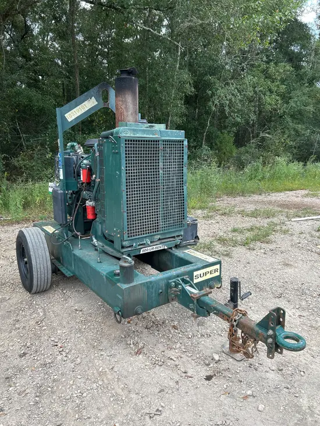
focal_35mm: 26
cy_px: 213
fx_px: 320
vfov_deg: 67.3
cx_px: 160
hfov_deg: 53.1
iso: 50
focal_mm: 5.7
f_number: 1.5
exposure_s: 1/639
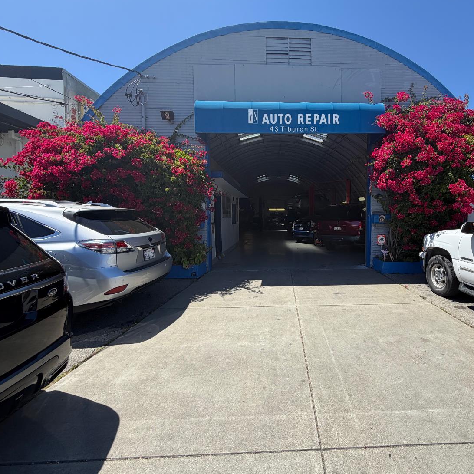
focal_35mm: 17
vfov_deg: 84.0
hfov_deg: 82.5
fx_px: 263
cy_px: 232
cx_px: 294
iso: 32
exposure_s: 1/770
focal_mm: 2.22
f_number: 2.2
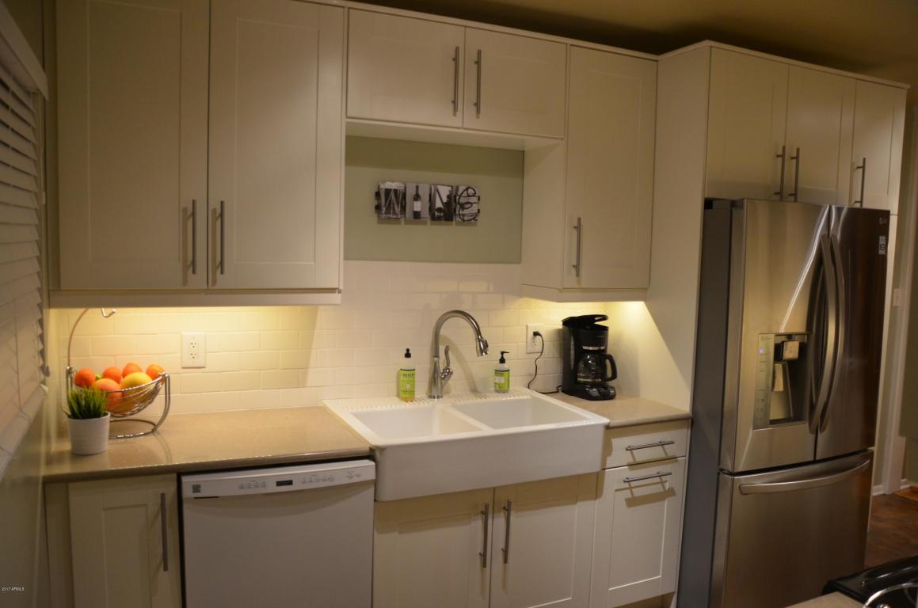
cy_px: 304
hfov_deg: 67.5
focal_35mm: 27
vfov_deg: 47.7
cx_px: 459
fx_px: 687
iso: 800
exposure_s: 1/60
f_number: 4
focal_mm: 18
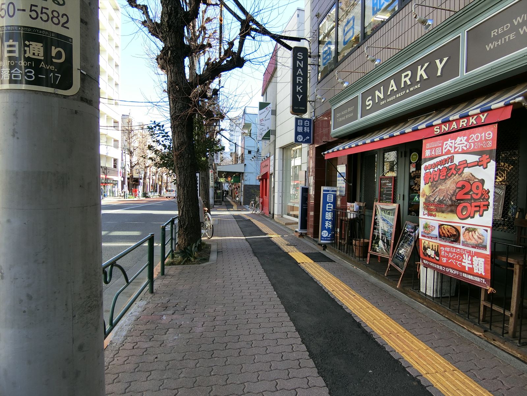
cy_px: 198
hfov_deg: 84.7
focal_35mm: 19
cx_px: 264
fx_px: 289
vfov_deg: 68.7
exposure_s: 1/320
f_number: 2.7
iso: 80
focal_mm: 4.06
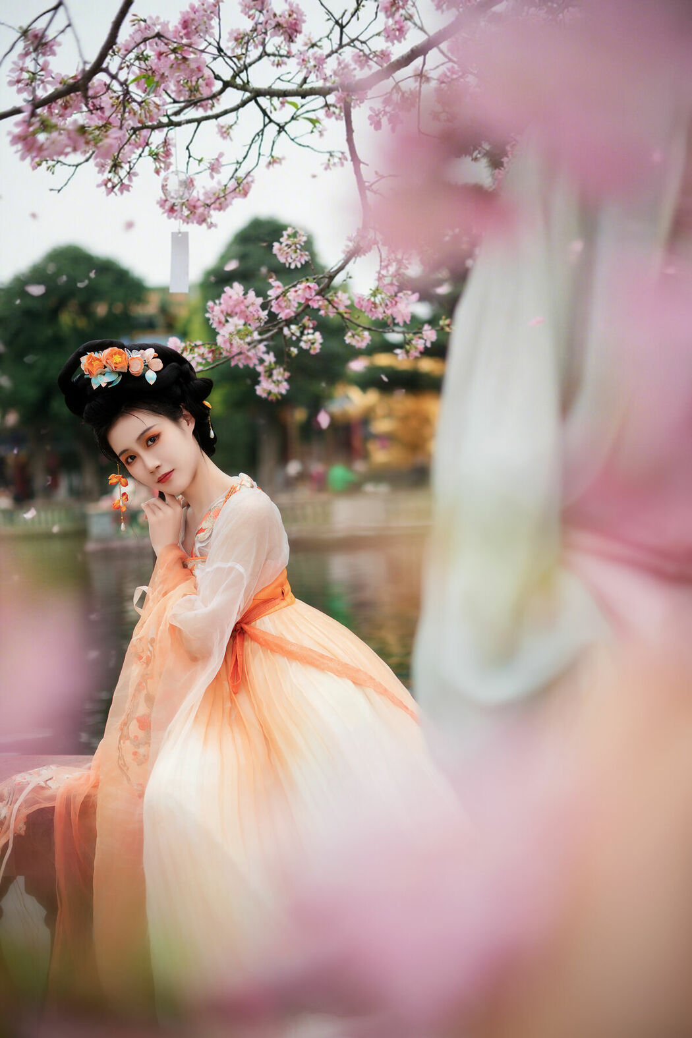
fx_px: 1442
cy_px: 519
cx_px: 346
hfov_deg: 27.0
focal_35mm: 50
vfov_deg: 39.6
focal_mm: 50
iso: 100
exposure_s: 1/320
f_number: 1.8
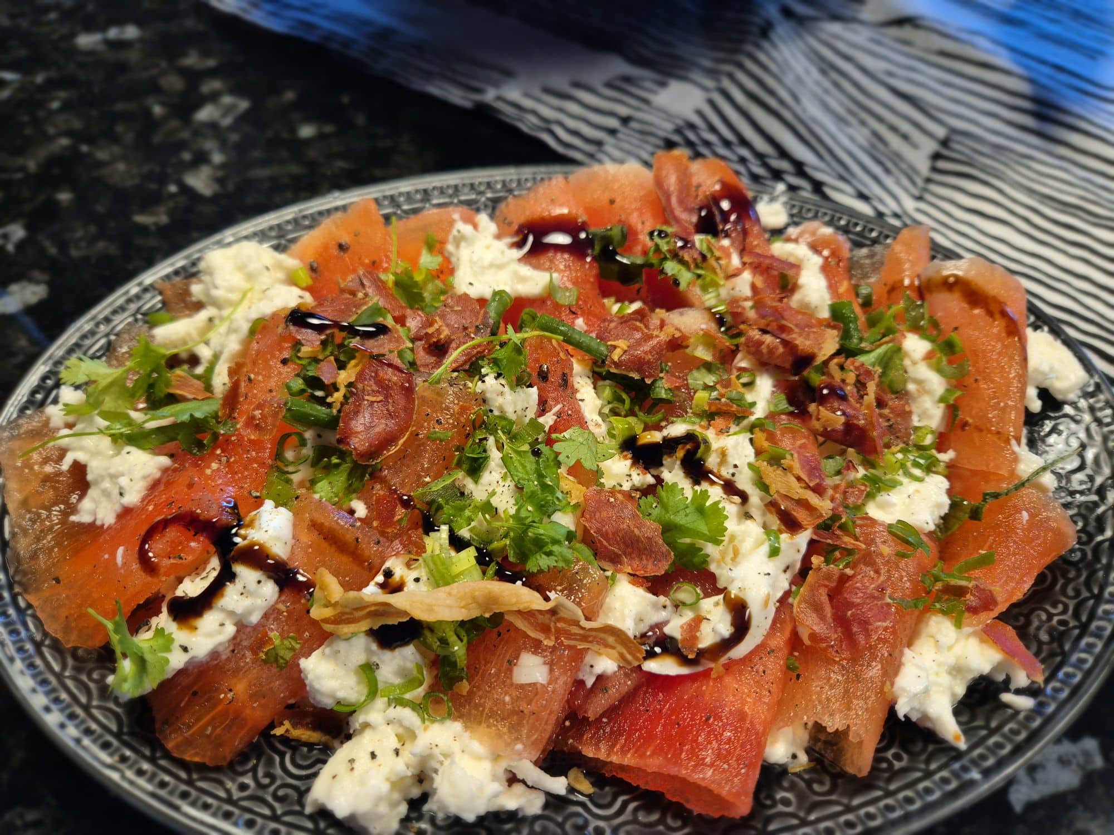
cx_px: 557
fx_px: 740
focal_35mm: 23
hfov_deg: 73.9
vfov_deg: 58.9
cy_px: 418
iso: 200
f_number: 1.8
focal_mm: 5.4
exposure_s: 1/50
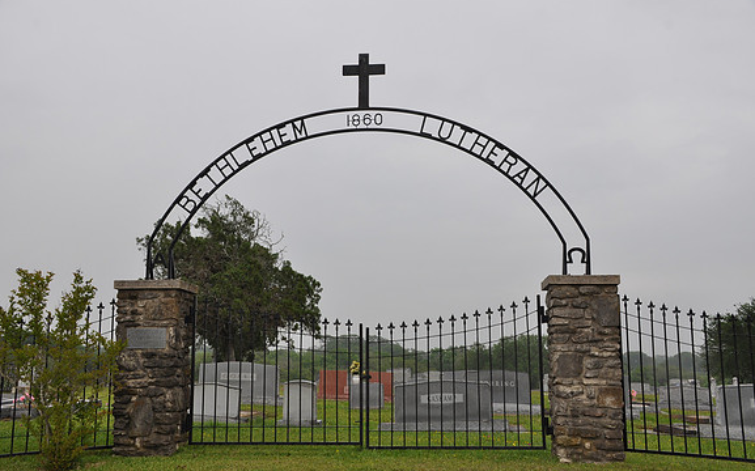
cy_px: 232
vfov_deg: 29.8
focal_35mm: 43
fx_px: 884
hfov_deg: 46.2
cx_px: 378
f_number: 10
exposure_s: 1/125
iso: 200
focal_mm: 28
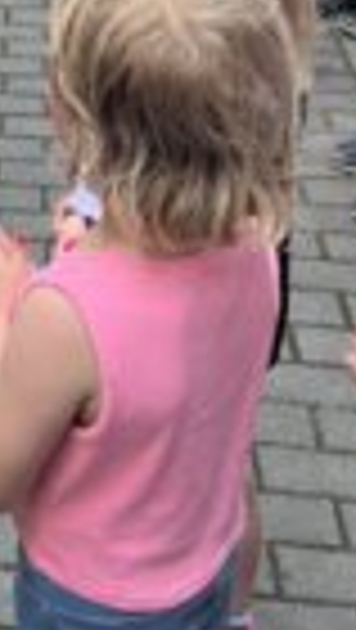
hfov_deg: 13.5
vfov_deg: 23.7
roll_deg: +4.0
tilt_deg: -17.3
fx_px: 1356
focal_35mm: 81
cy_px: -144
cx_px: -270
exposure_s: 1/143
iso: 32
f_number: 1.6
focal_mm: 5.1
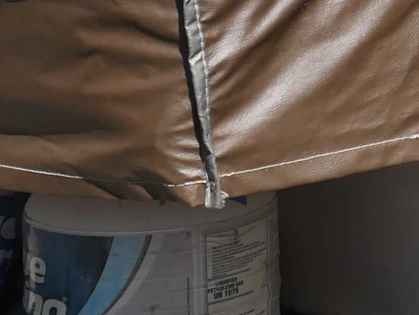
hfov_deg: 9.9
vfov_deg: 7.9
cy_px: -250
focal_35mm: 183
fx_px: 2216
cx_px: 882
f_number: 8
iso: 200
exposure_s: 1/640
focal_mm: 14
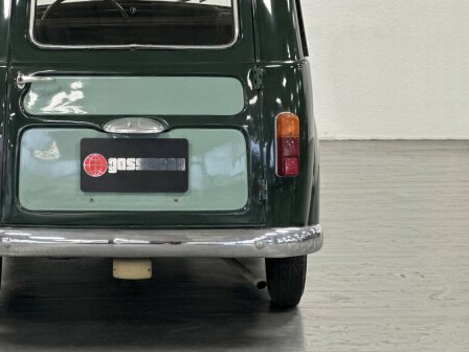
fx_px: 1490
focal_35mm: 110
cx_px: 141
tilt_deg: -7.5
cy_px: 122
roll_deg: -0.9
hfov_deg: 17.8
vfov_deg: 13.4
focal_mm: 9
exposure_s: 1/40
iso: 250
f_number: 2.8
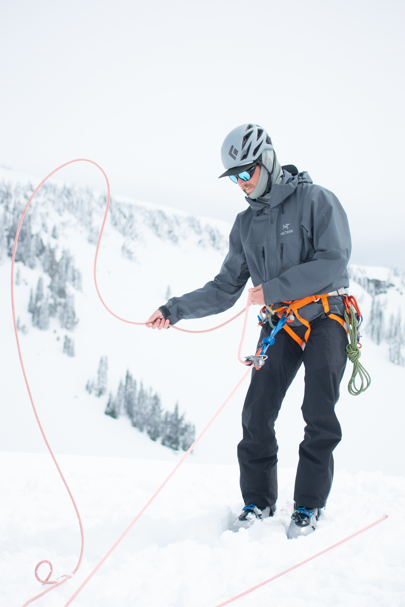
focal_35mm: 105
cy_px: 304
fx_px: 1772
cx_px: 202
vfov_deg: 19.5
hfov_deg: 13.0
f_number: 4.5
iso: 100
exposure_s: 1/800
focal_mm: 70
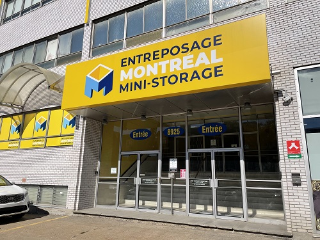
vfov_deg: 53.1
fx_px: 240
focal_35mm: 26
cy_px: 120
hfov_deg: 67.3
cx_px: 160
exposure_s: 1/7813
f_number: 1.6
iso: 32
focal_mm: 4.2
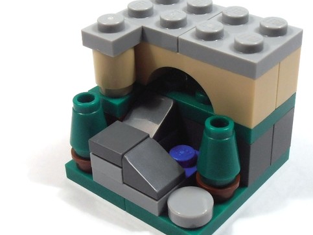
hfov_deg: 28.2
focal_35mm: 69
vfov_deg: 21.3
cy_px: 108
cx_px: 167
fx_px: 624
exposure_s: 1/60
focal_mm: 6.61
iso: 80
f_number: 3.9
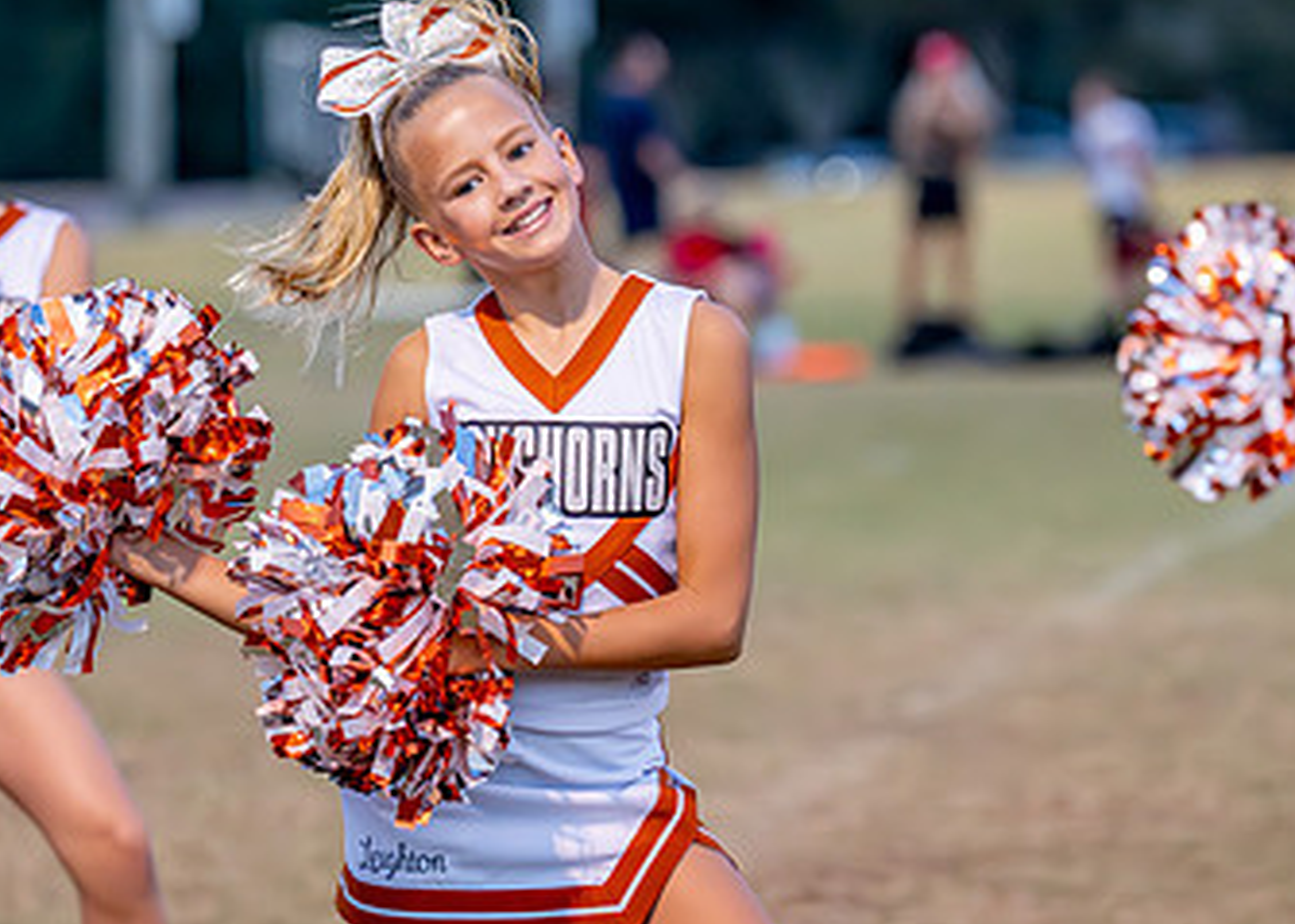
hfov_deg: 7.0
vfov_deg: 5.0
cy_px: 325
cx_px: 669
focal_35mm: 286
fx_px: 10515
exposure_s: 1/1000
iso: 5000
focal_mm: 133
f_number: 2.8
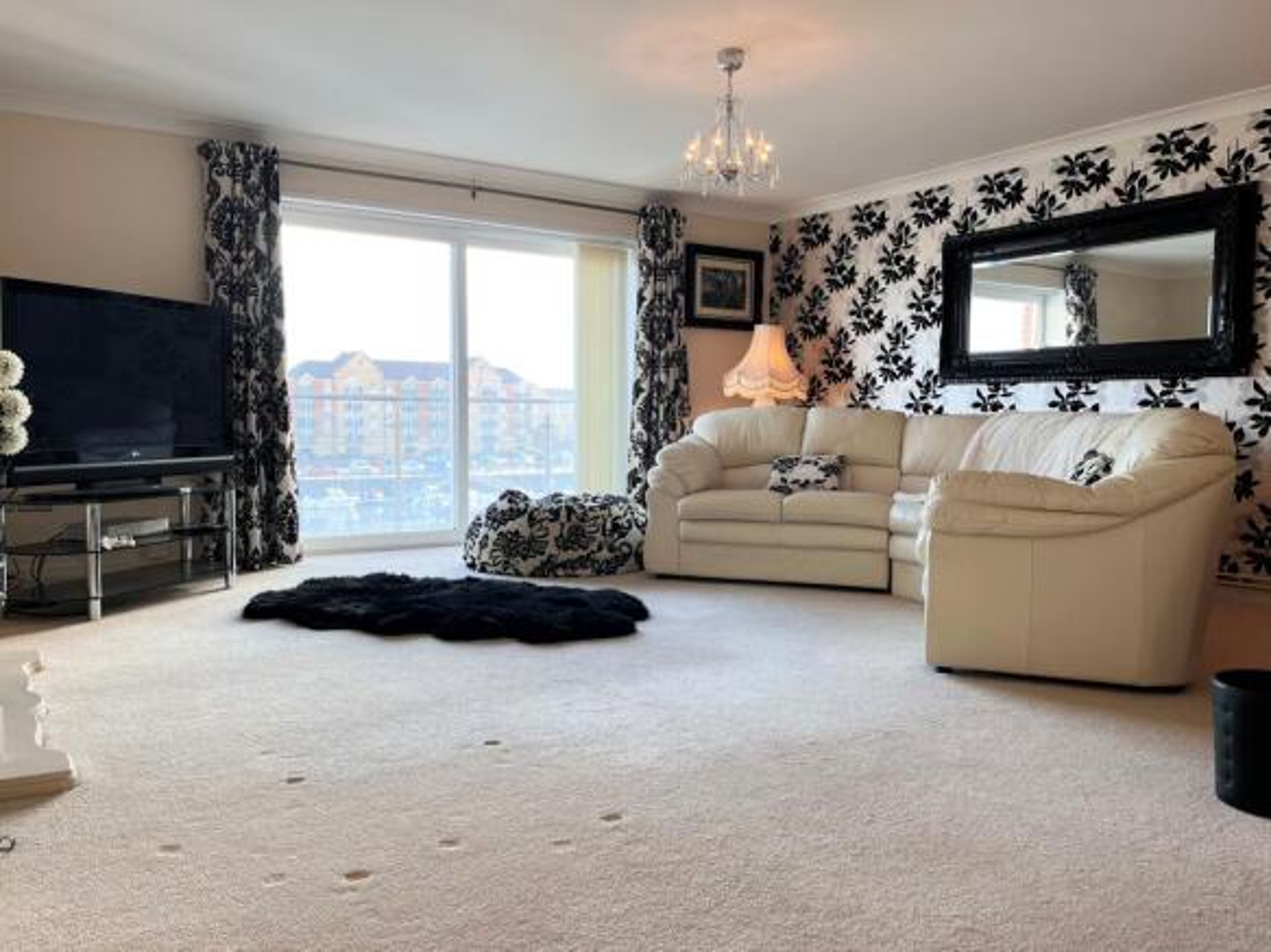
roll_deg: -1.8
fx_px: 954
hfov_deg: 67.3
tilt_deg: -4.4
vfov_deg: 53.0
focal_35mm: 26
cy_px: 476
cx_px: 636
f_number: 1.6
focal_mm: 5.1
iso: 32
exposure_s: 1/100
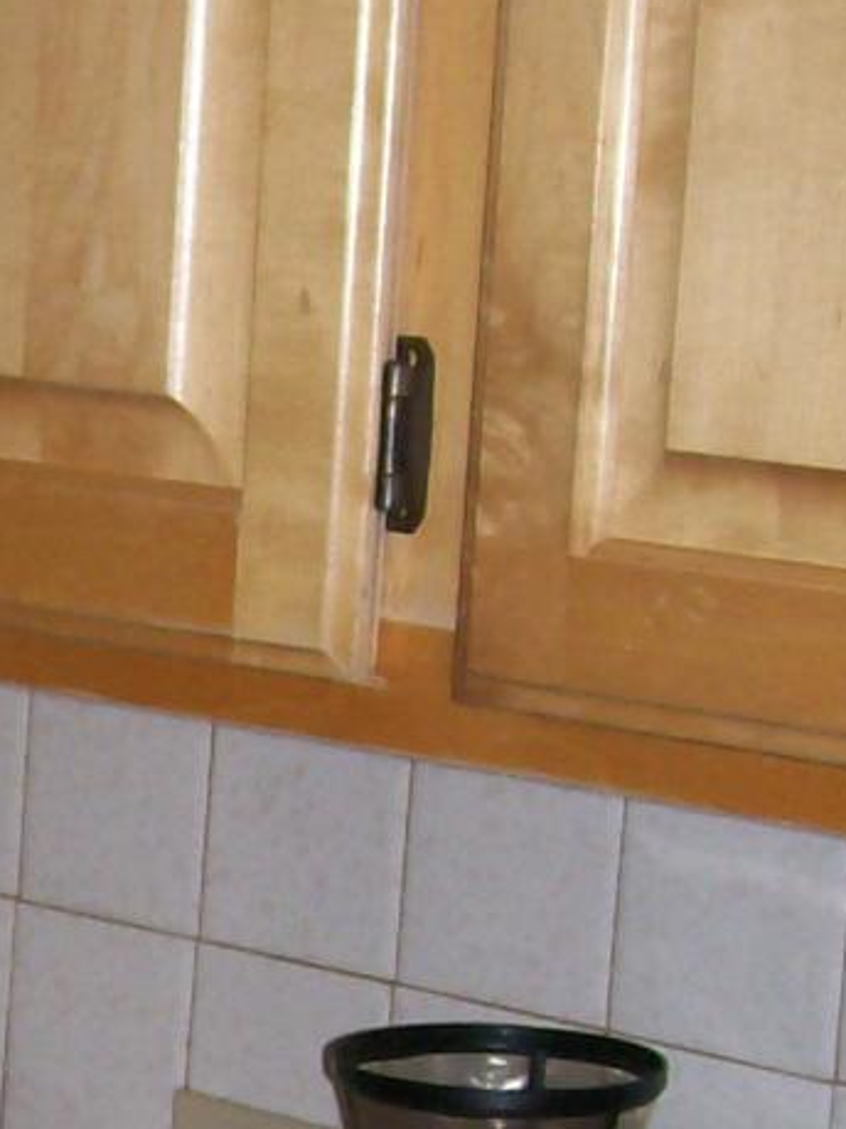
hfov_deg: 9.2
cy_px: 873
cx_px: -403
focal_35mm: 157
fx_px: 5118
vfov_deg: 12.5
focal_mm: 6
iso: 80
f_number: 2.7
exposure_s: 1/64
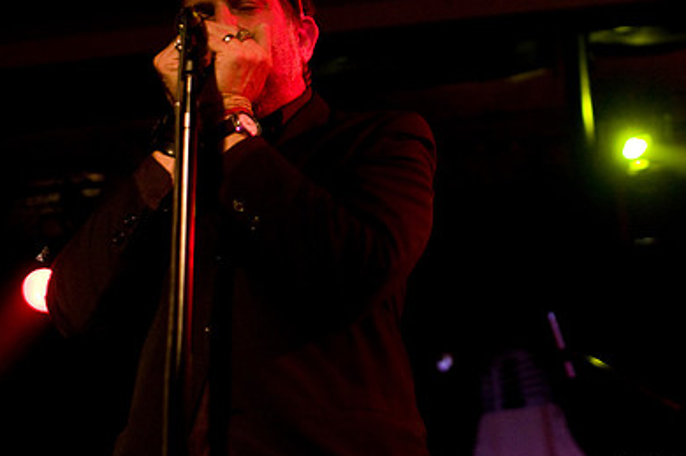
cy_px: 142
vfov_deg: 20.2
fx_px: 1275
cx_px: 503
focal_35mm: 67
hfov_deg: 29.7
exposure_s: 1/100
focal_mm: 30
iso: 1000
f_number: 1.8
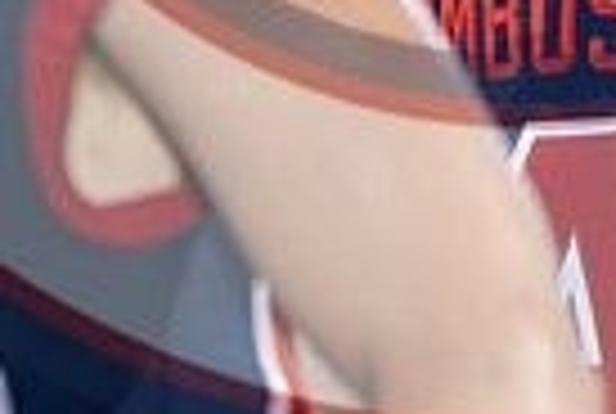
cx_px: 513
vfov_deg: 4.0
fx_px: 5796
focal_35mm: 338
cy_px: -362
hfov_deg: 6.1
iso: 12800
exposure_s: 1/1000
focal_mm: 80
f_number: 2.8
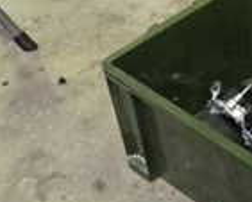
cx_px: 502
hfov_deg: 15.0
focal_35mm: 104
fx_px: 776
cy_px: -98
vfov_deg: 13.9
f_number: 2
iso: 320
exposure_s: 1/30
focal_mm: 4.5
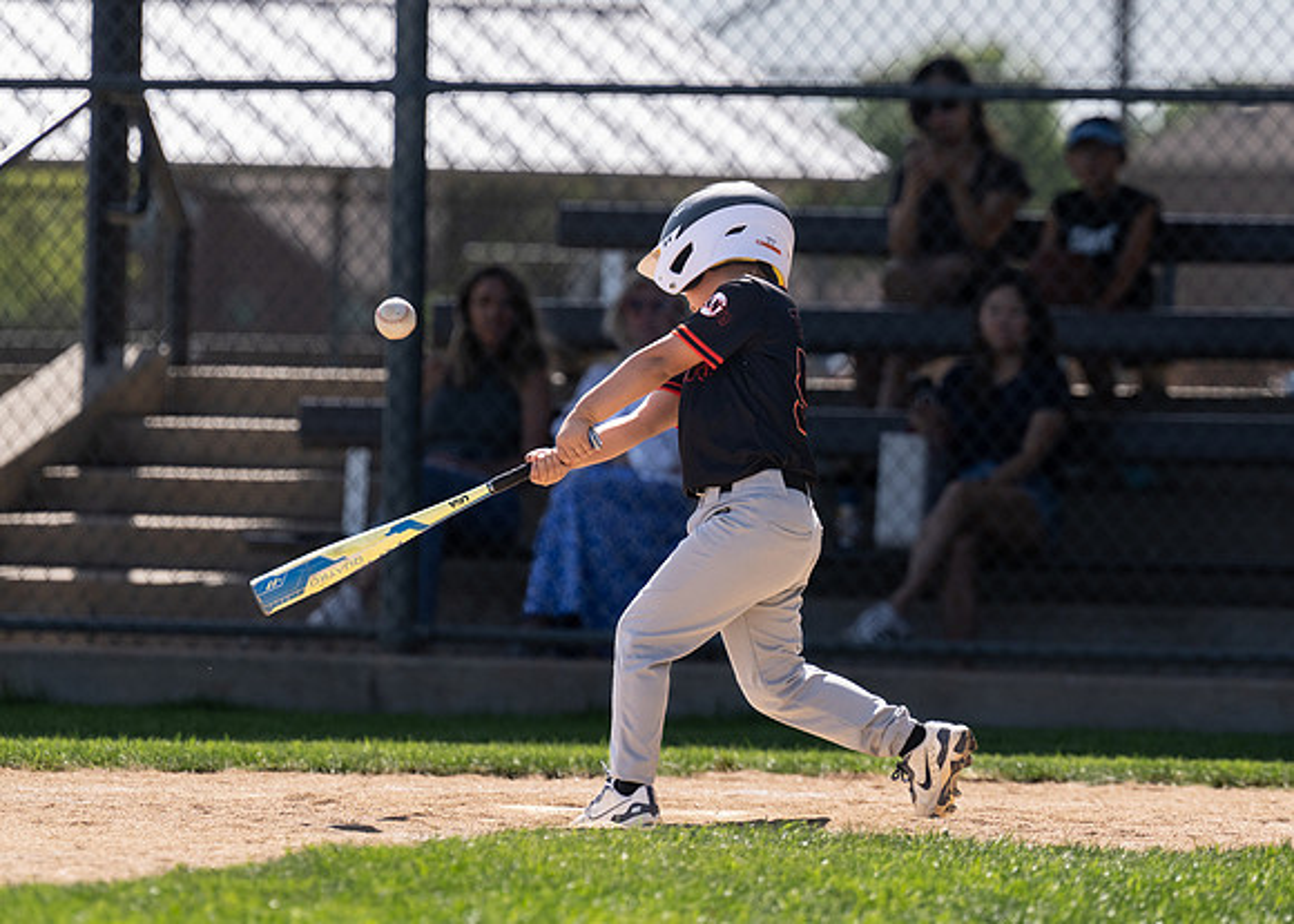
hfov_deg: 6.0
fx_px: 12406
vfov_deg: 4.3
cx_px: 753
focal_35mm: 338
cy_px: 349
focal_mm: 238
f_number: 4.5
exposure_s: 1/4000
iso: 640
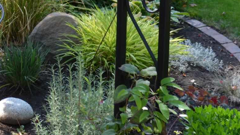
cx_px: -53
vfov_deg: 11.5
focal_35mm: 97
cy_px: -112
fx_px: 617
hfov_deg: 20.5
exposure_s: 1/125
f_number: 5.6
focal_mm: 24
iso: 250
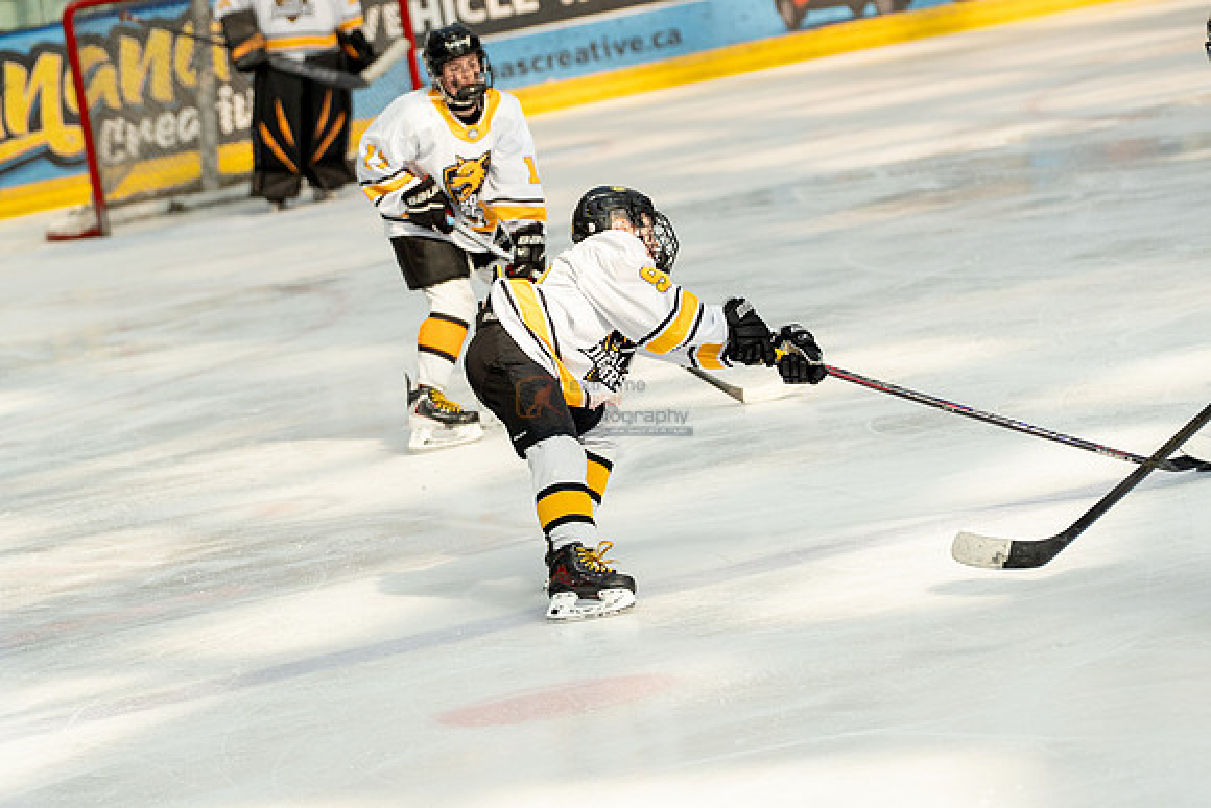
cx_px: 606
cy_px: 404
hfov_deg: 9.6
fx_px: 7200
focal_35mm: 214
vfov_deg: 6.4
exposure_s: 1/1600
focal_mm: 143
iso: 800
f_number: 3.5
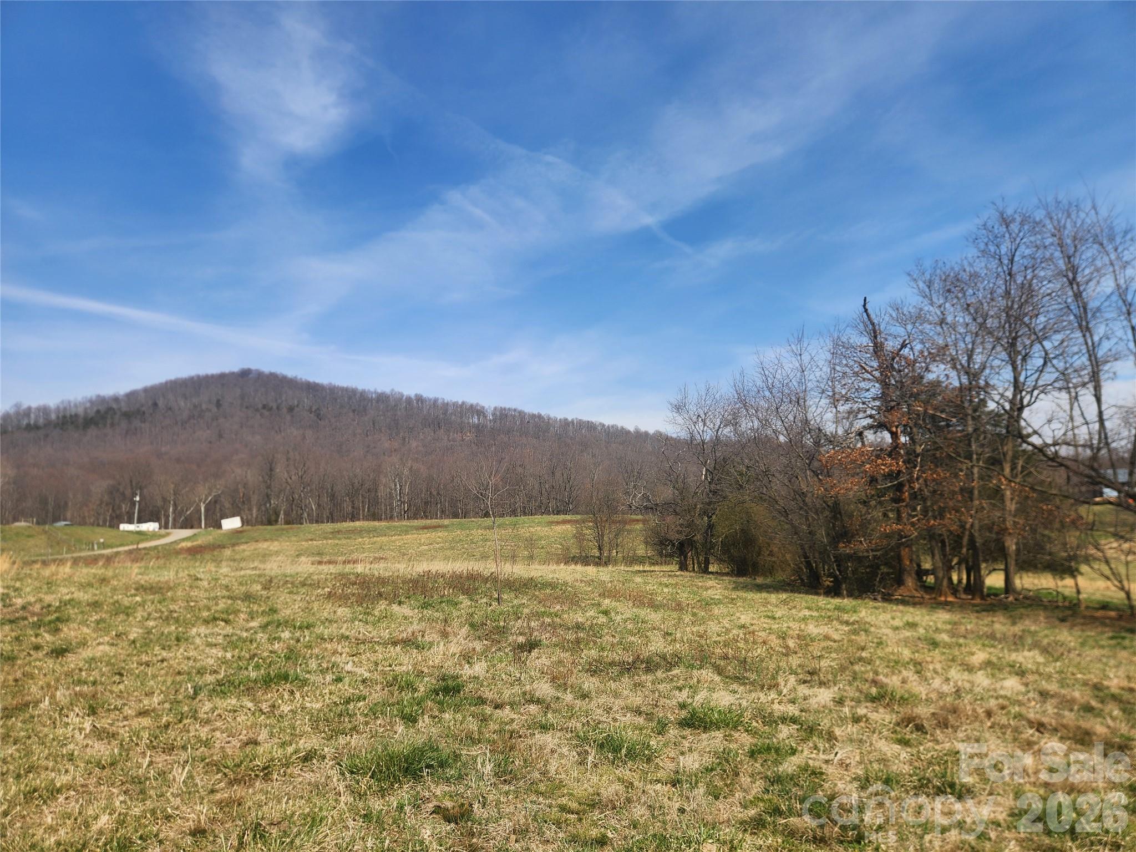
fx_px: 755
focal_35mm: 23
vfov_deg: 58.9
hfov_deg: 73.9
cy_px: 426
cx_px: 568
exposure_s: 1/1571
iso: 20
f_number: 1.8
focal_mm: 5.4
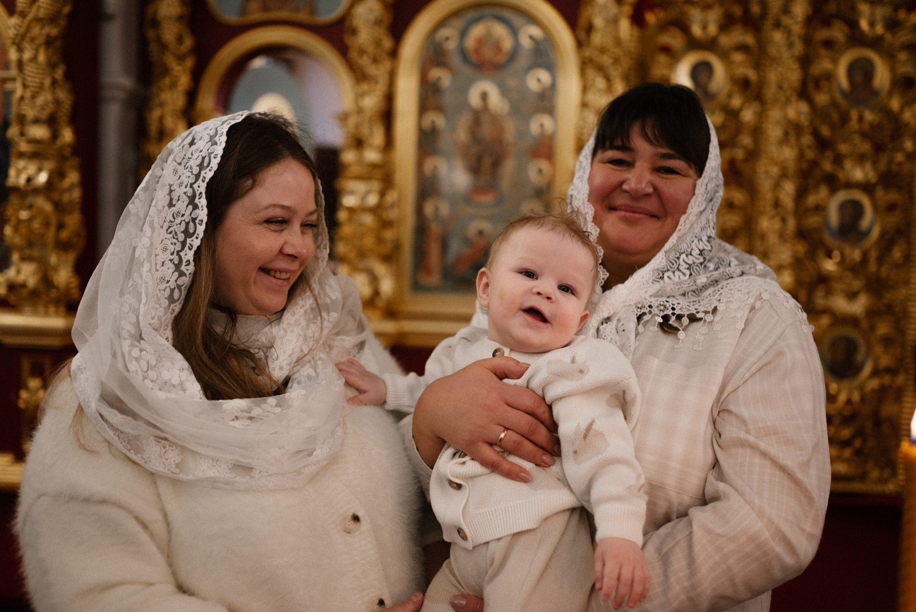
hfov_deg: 54.4
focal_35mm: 35
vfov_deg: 37.9
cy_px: 306
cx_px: 458
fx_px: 891
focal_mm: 35
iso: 800
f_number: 1.8
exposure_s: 1/320
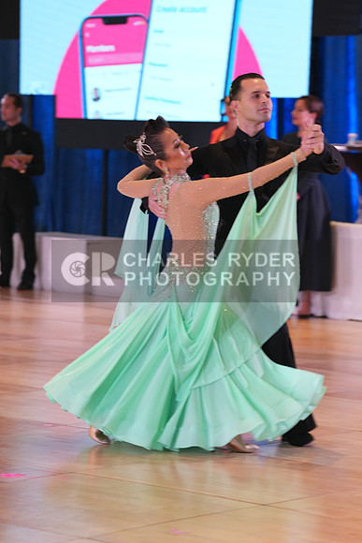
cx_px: 181
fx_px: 2110
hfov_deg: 9.8
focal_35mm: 140
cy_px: 272
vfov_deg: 14.7
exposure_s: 1/200
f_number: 5
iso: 1250
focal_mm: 140
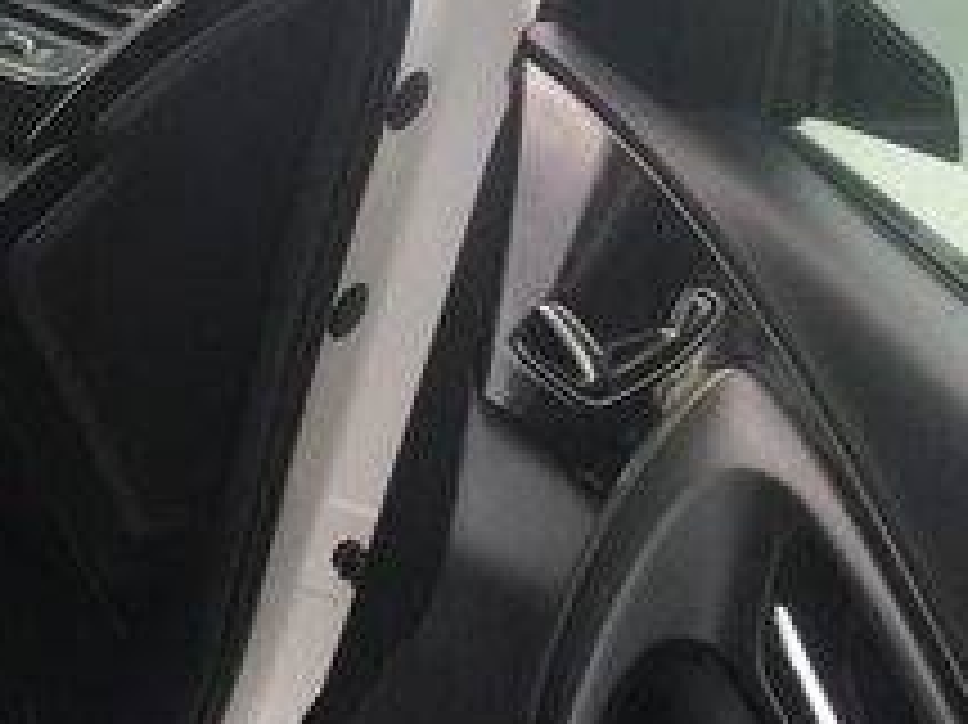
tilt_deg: -32.6
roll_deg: -1.7
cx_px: -491
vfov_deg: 16.6
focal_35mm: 89
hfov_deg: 19.2
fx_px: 2487
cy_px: 277
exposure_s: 1/109
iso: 25
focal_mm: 4.15
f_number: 2.2
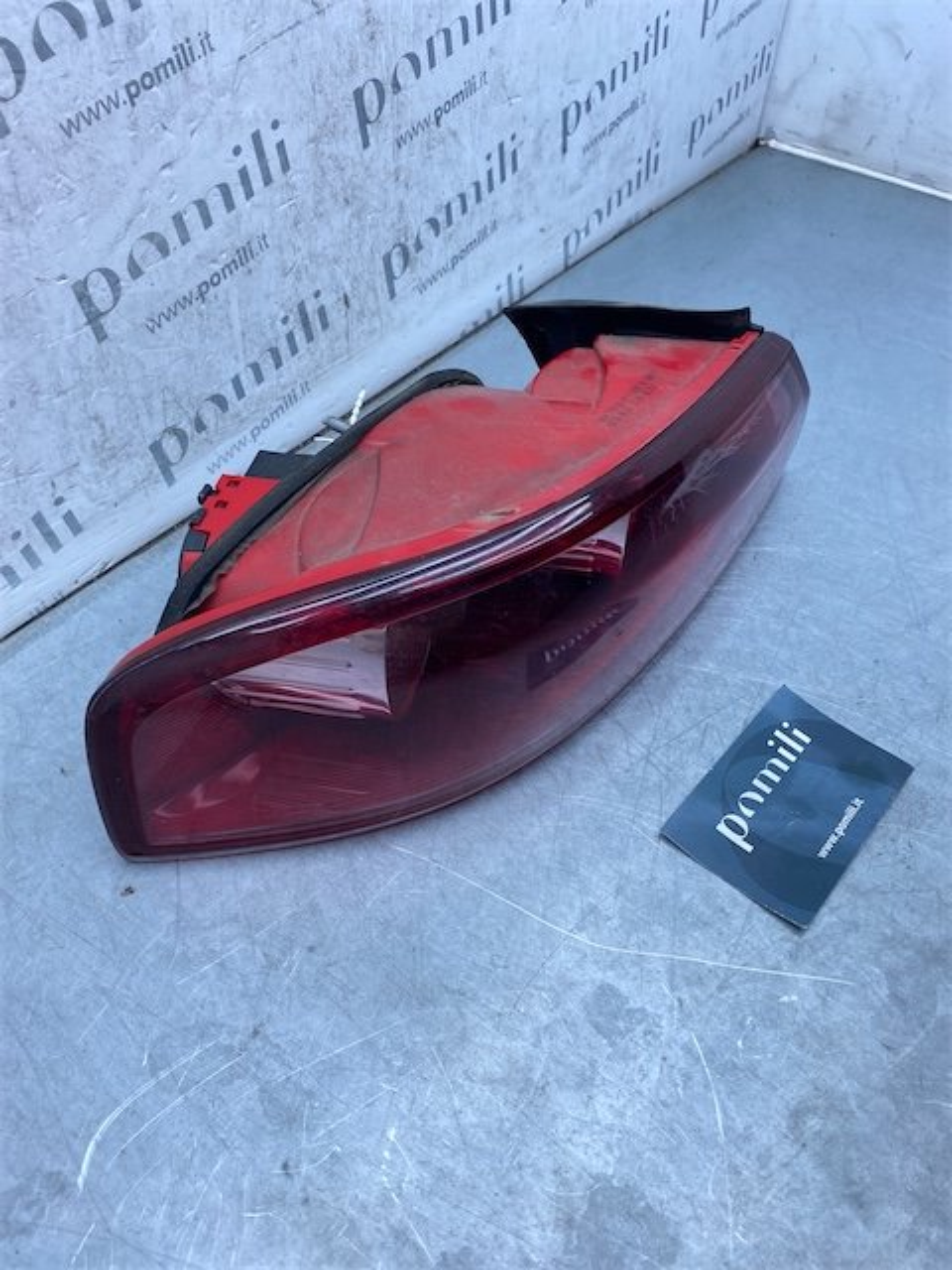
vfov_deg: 67.3
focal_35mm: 26
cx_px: 476
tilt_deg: -46.1
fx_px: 953
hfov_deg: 53.1
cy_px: 635
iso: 32
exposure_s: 1/616
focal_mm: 4.25
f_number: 1.8
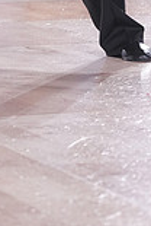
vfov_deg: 5.4
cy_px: -163
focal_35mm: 373
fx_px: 2336
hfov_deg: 3.7
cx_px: -62
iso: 2500
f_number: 4
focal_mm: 100
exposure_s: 1/400
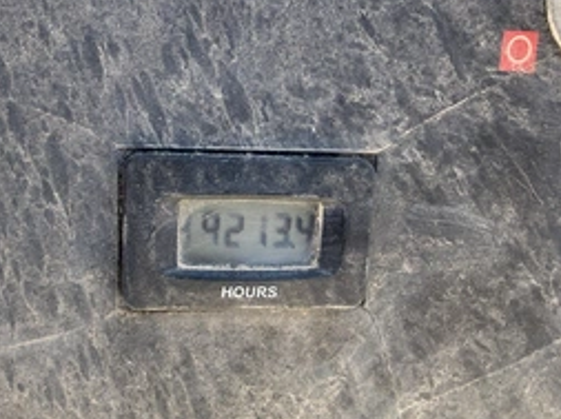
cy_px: 231
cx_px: 226
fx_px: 615
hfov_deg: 48.8
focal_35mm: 38
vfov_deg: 37.6
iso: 40
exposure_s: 1/234
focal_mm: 2.22
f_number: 2.2
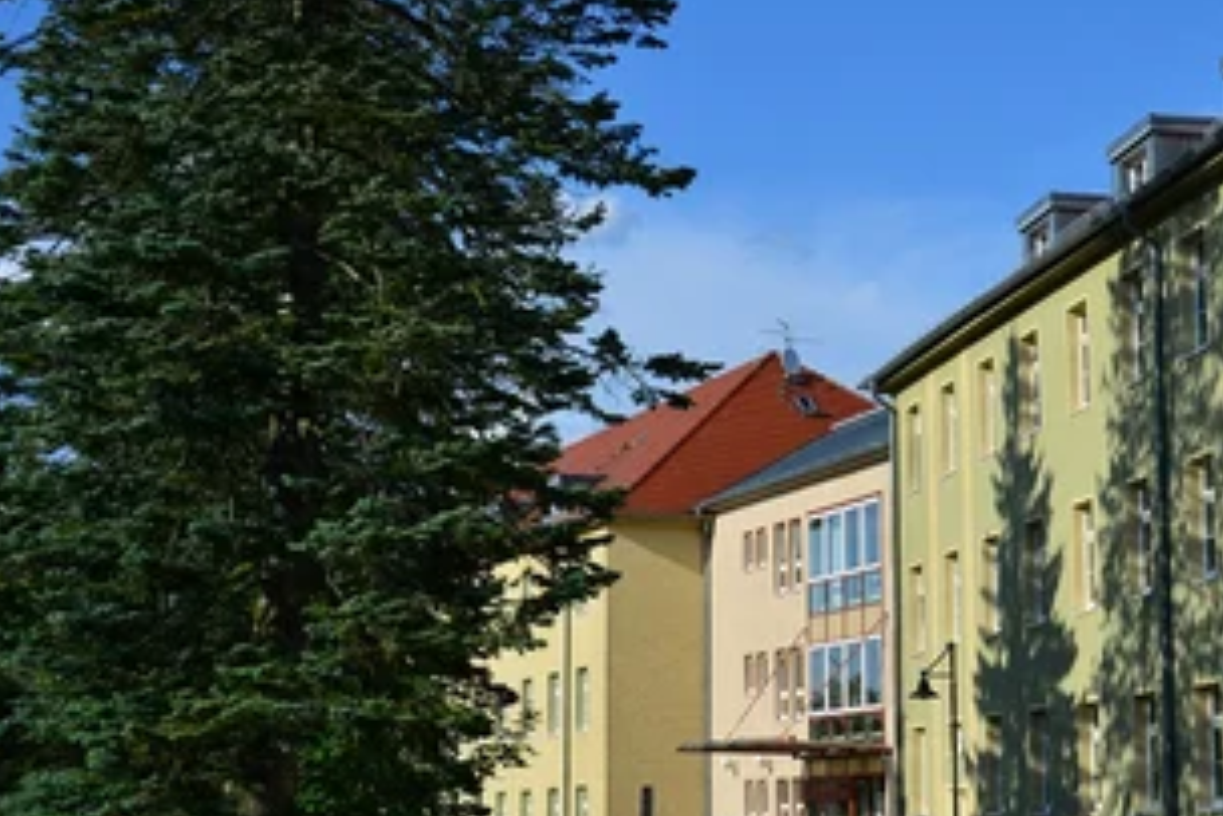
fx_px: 2651
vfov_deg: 17.5
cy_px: 422
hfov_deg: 25.7
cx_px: 907
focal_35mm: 78
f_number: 5.6
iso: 200
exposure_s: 1/1600
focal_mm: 34
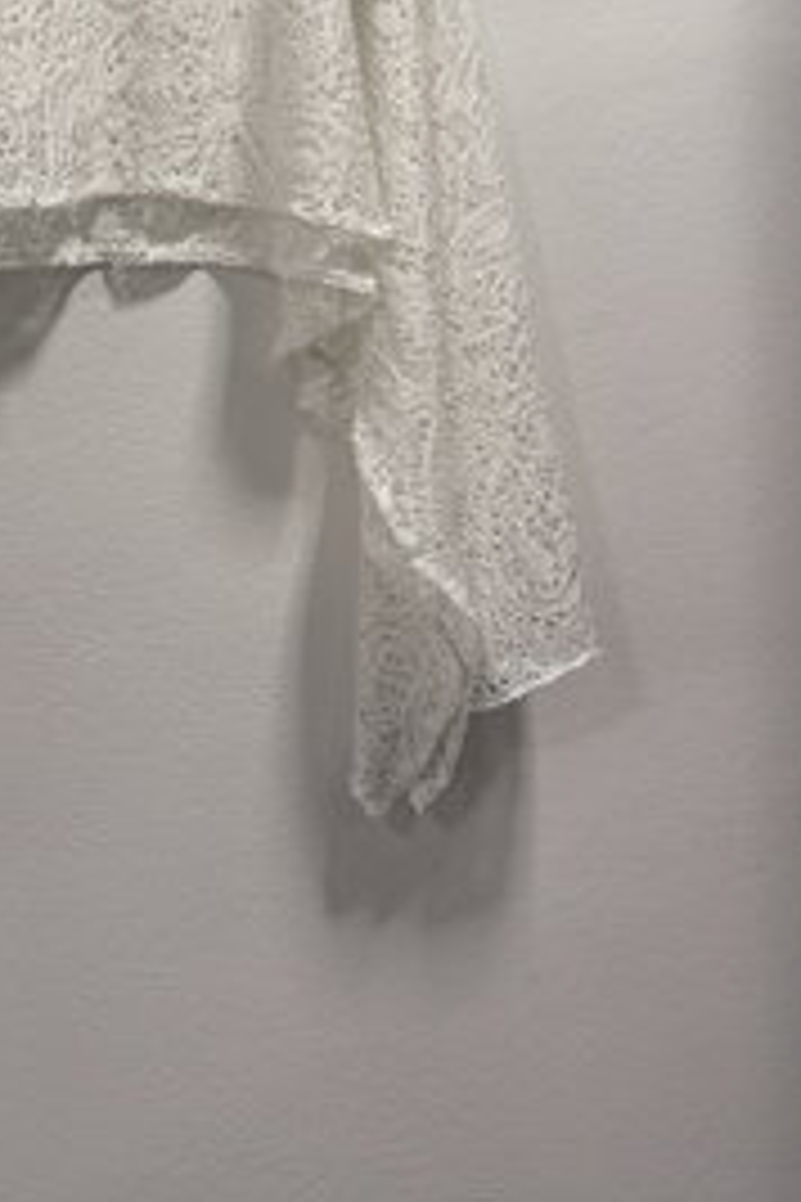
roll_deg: +1.6
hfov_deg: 24.9
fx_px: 1802
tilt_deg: +0.1
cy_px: 142
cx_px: 252
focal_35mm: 54
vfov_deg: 35.0
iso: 80
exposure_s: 1/100
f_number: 1.6
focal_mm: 5.96
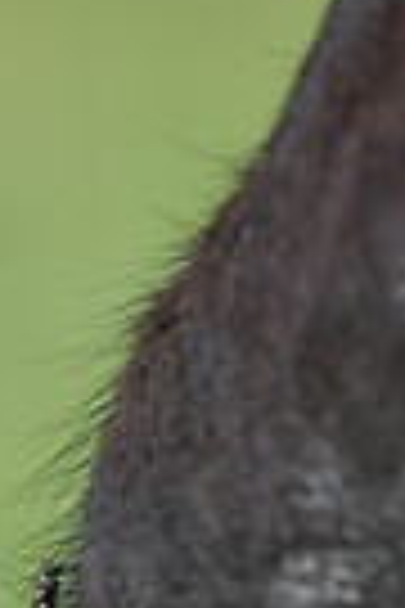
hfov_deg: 1.1
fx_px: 21700
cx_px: 205
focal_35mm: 1286
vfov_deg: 1.6
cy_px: 1275
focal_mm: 200
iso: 140
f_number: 3.5
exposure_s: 1/1250
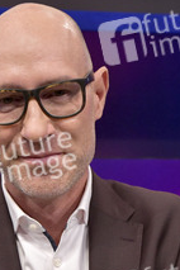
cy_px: 226
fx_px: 562
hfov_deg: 18.1
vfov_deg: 26.4
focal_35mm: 75
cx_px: 48
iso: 2500
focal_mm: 40
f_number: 6.3
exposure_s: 1/200
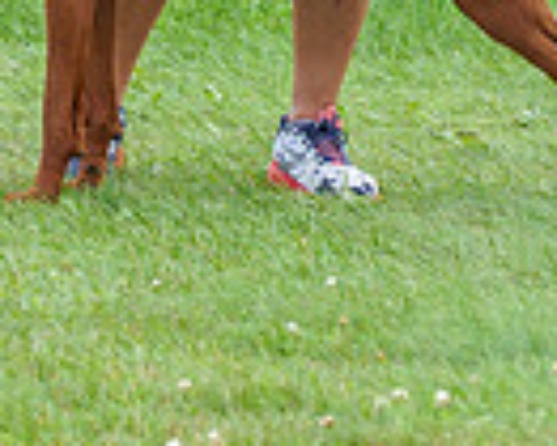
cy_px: -404
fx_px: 11037
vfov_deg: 2.3
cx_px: -96
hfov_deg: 2.9
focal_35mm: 669
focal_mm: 138
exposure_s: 1/800
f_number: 5
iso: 400
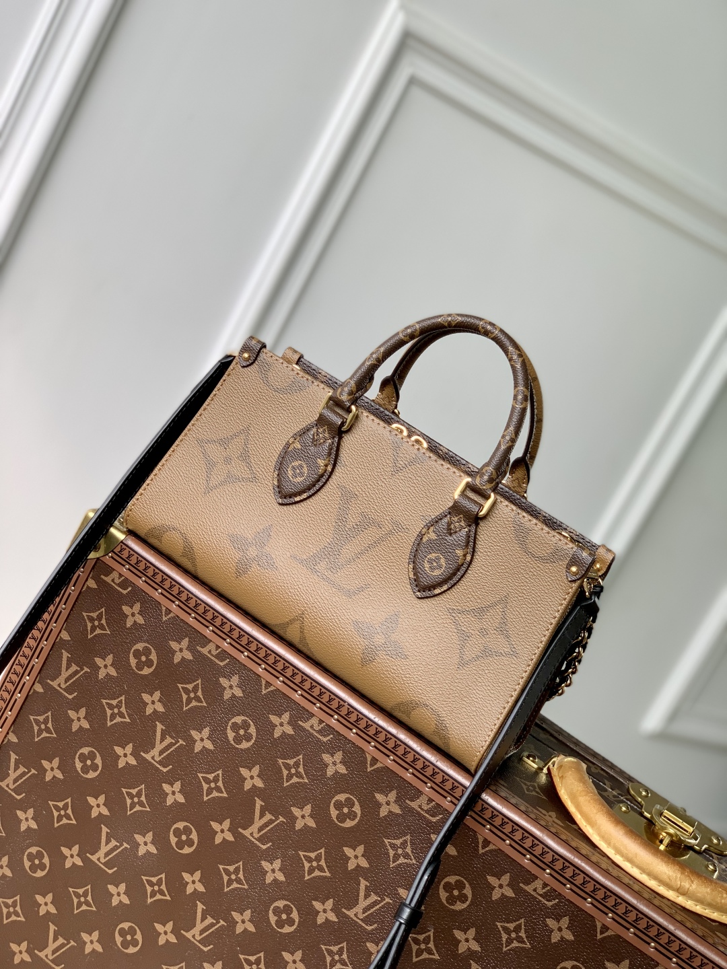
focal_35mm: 52
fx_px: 1456
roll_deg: -28.5
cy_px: 484
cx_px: 364
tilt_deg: -12.2
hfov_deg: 28.0
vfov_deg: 36.8
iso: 20
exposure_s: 1/122
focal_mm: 6
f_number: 2.4
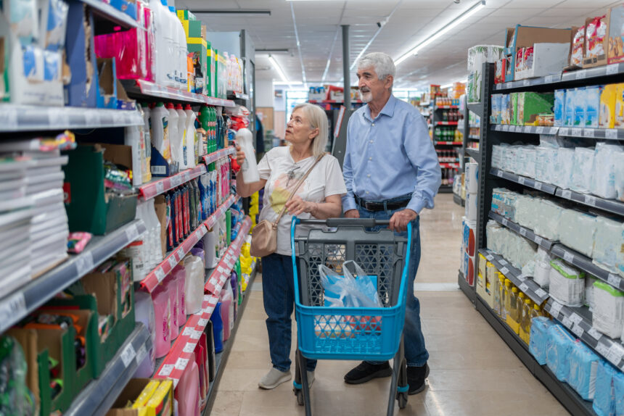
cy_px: 208
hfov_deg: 54.4
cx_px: 312
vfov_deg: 37.9
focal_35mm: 35
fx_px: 607
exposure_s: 1/80
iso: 125
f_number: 1.8
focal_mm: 35
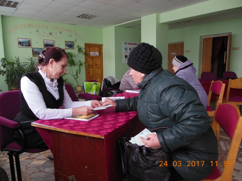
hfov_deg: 69.4
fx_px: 175
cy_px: 90
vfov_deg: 54.9
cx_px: 121
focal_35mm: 25
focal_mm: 4.5
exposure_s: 1/60
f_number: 3.2
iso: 125
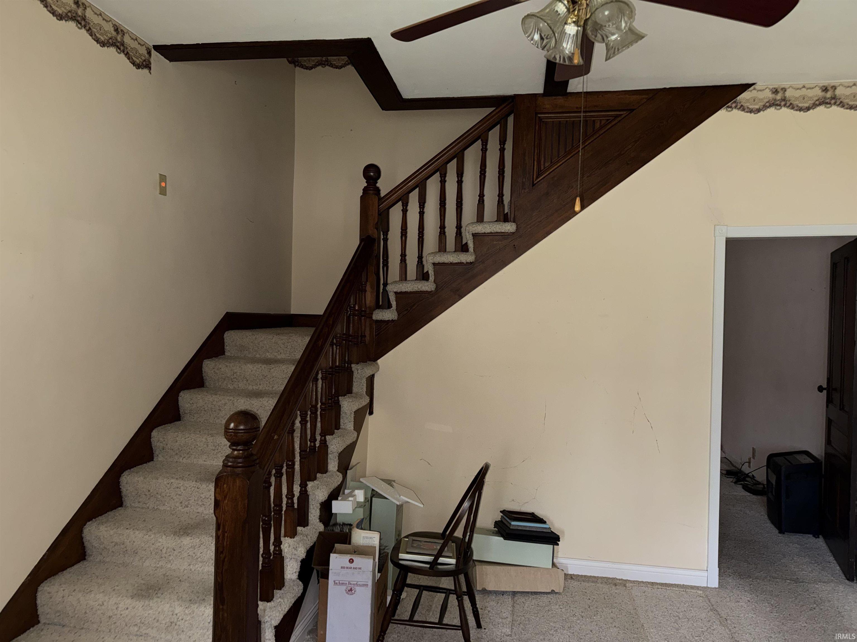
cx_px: 428
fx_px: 594
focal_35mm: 24
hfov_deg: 71.6
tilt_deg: -1.7
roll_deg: -1.8
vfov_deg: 56.8
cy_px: 321
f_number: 1.78
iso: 125
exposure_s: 1/12
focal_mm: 6.76
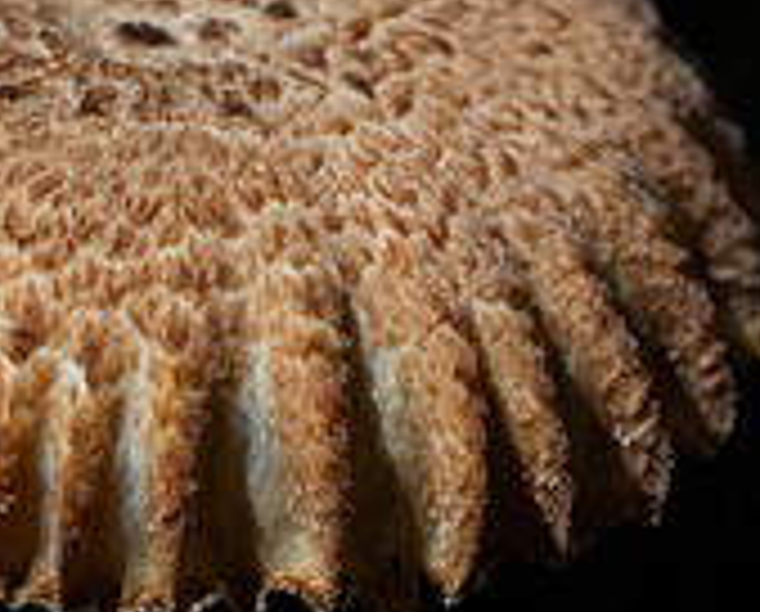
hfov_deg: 4.2
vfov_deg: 3.3
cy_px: 303
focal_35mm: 464
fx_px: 10461
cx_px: 232
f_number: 7.1
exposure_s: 1/125
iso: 320
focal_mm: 60
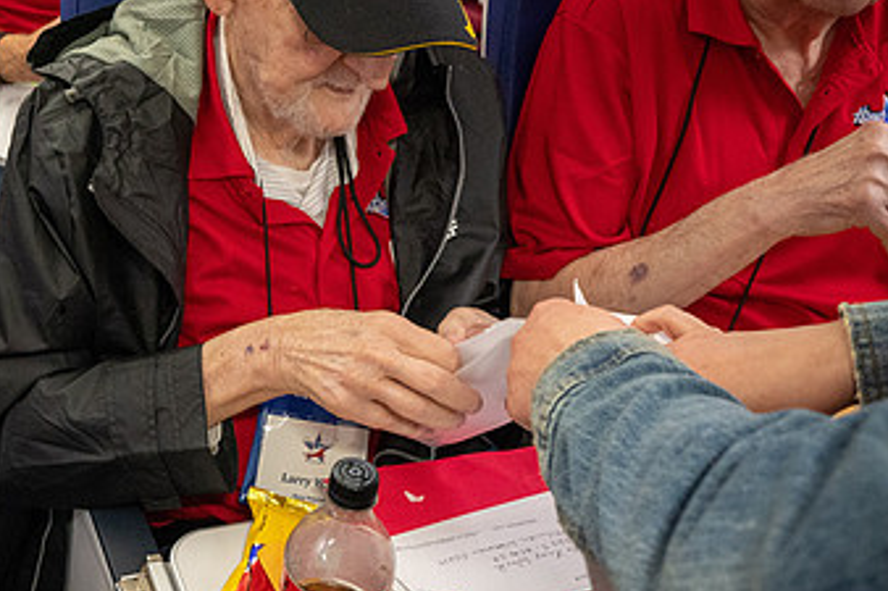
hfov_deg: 36.1
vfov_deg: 25.0
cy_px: 286
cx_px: 226
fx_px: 1331
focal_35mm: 54
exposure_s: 1/60
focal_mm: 31.5
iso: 9000
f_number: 6.3
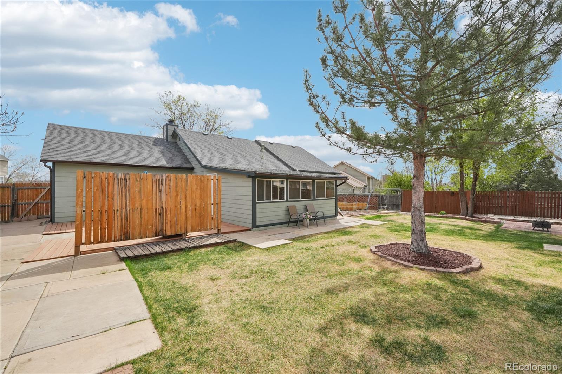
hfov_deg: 100.4
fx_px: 234
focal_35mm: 15
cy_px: 187
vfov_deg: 77.3
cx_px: 281
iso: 800
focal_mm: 10
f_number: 8
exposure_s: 1/1600
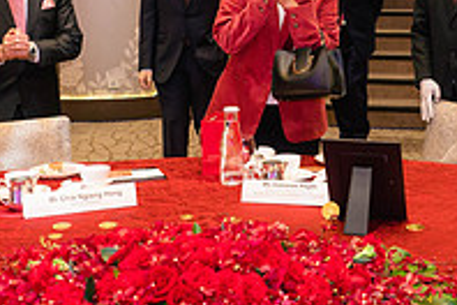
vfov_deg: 18.2
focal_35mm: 73
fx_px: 927
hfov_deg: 27.6
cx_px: 300
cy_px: -6
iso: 1000
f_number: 2.8
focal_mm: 12
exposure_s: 1/160
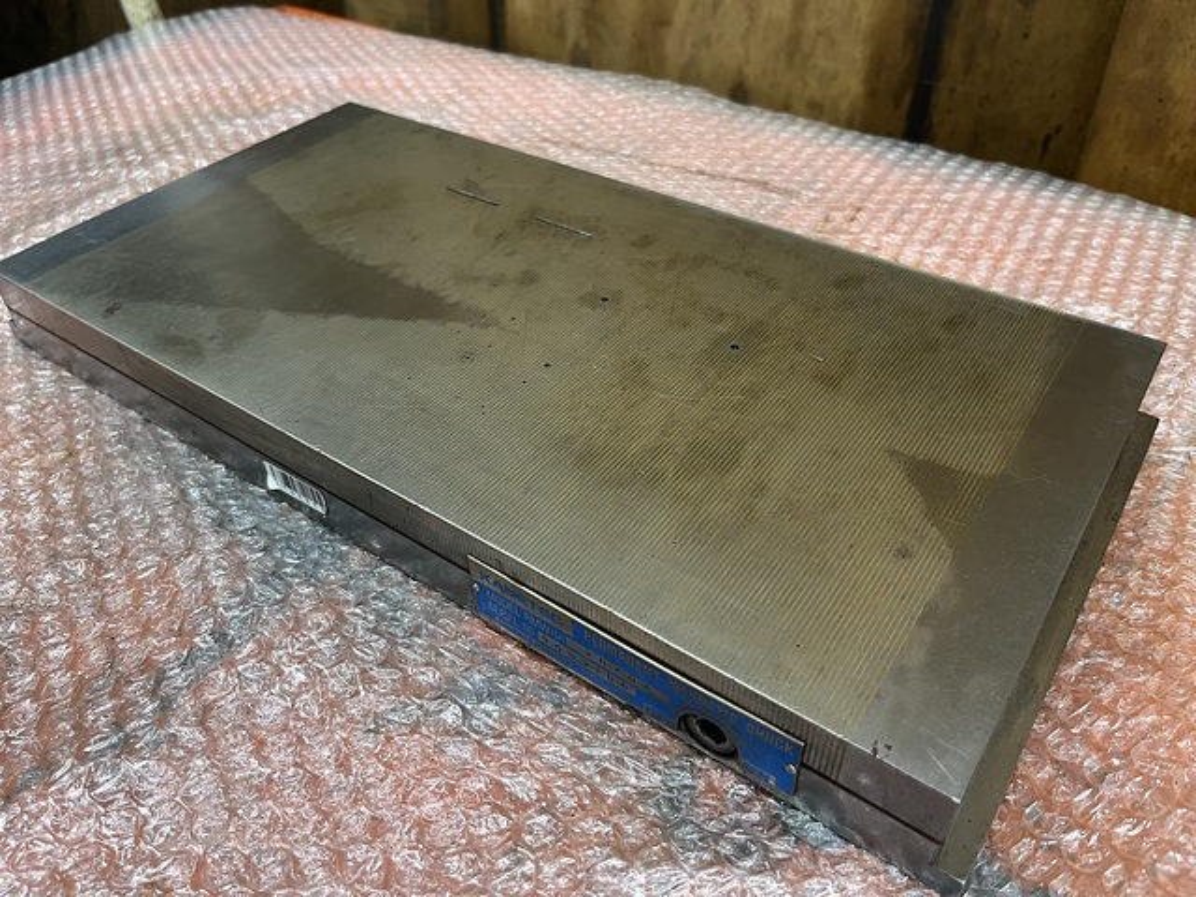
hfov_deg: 67.3
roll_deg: +3.8
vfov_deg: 53.1
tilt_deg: -43.2
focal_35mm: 26
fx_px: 898
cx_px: 598
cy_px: 448
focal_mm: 5.1
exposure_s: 1/50
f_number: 1.6
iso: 125
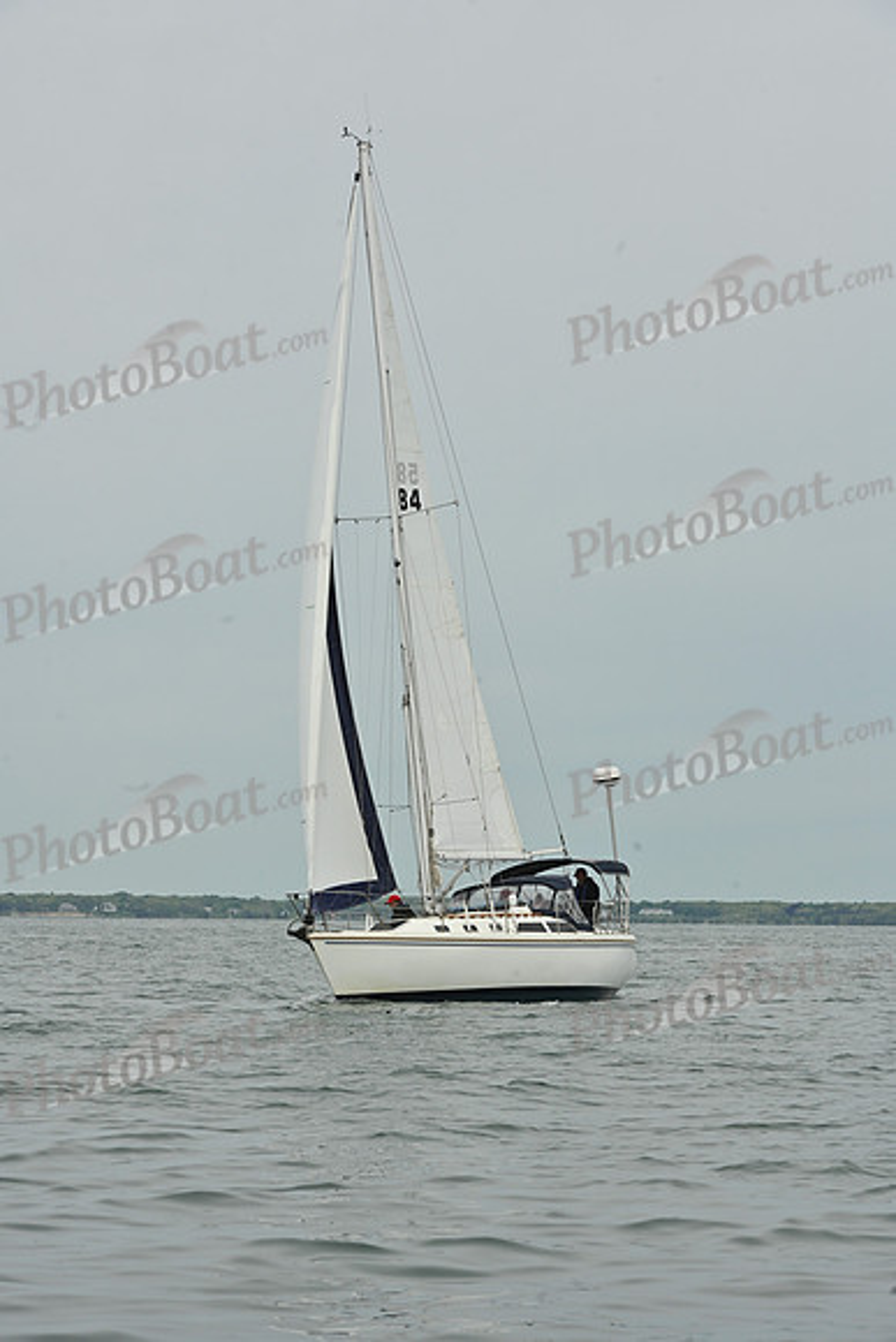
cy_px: 671
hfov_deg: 10.2
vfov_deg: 15.2
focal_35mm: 135
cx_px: 448
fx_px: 5037
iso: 320
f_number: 13
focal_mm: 135
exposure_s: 1/800
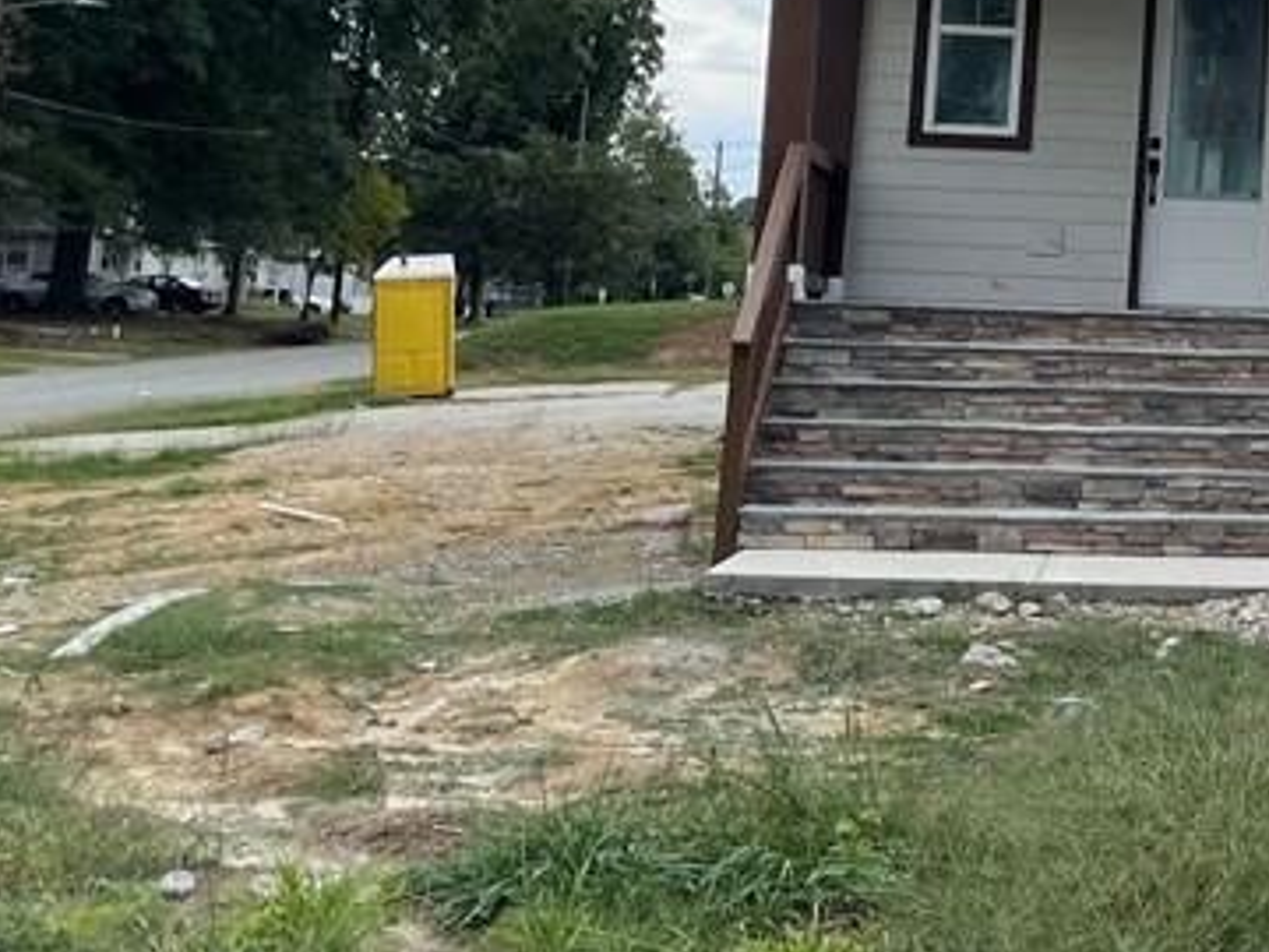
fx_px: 2713
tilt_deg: +10.3
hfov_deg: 23.8
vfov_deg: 19.2
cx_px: 1562
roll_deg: -0.7
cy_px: -56
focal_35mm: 74
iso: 32
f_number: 1.6
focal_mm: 4.2
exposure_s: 1/3731
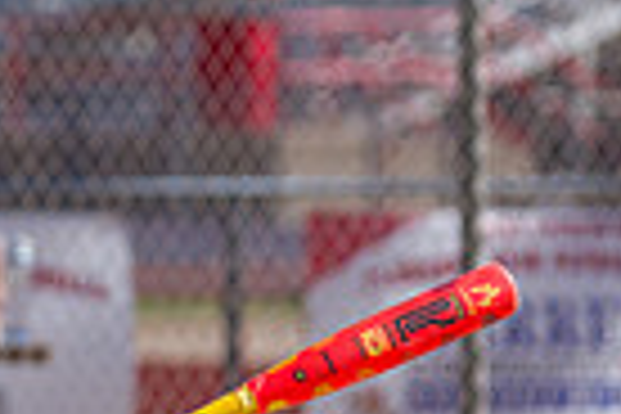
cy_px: 809
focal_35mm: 1009
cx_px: -247
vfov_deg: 1.4
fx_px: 17404
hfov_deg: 2.0
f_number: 6.3
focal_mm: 220
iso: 500
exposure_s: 1/2000
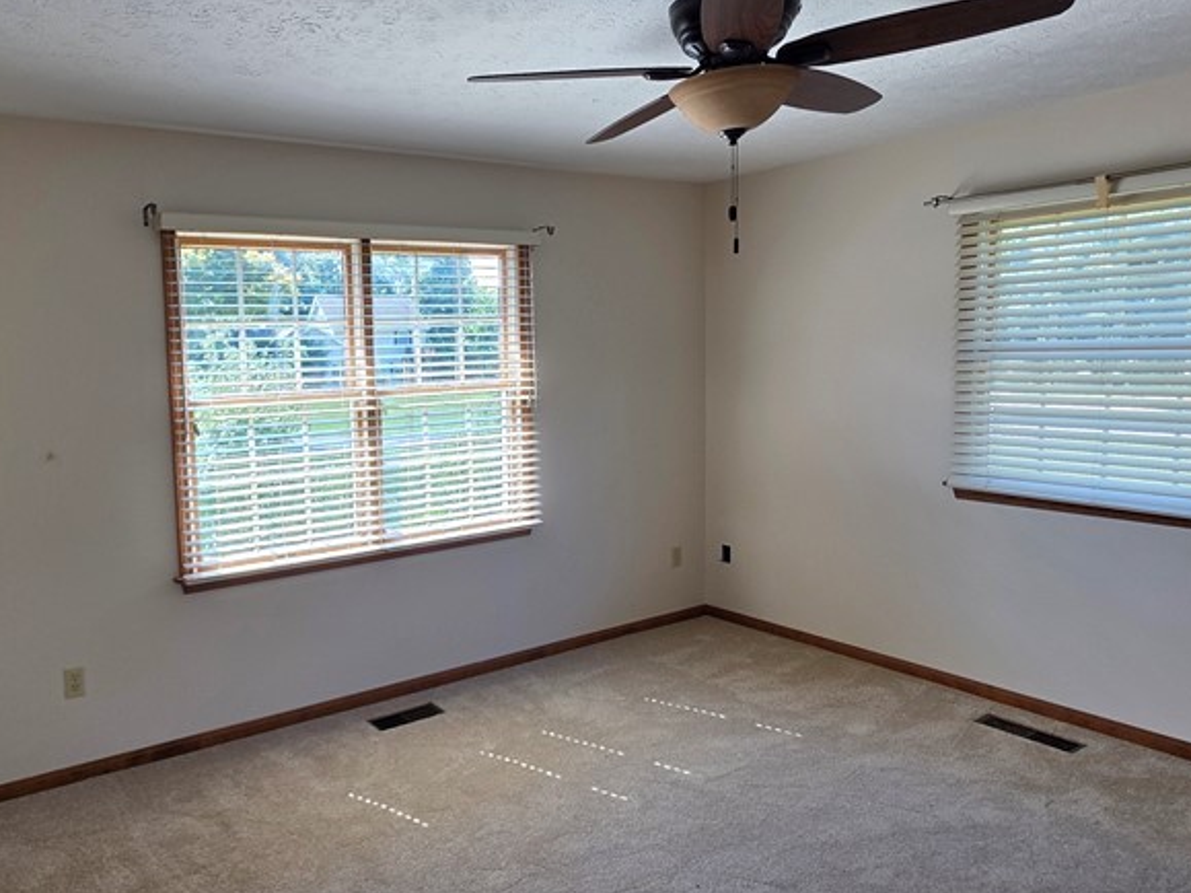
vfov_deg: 58.9
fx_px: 791
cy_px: 440
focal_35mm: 23
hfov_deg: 70.9
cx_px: 362
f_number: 1.9
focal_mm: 2.2
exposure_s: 1/120
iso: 64
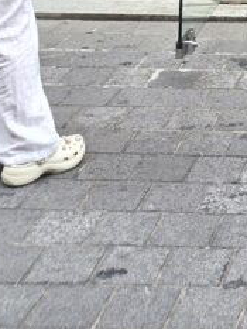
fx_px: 960
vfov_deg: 14.7
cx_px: 478
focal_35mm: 101
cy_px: -390
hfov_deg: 12.9
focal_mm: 6.25
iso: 40
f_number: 1.7
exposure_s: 1/120
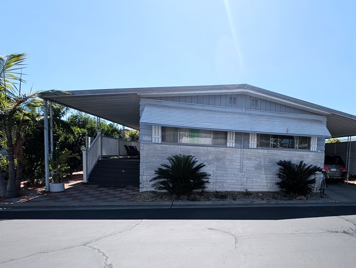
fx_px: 185
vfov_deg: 70.4
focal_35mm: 18
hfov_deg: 83.5
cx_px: 248
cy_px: 170
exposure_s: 1/1733
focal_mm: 2.23
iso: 42
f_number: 1.95
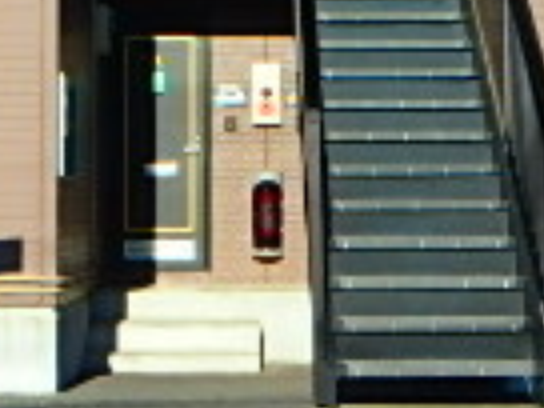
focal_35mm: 99
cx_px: 196
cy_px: 128
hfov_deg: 19.8
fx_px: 1556
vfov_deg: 14.9
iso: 125
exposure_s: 1/320
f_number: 6
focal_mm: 3.7
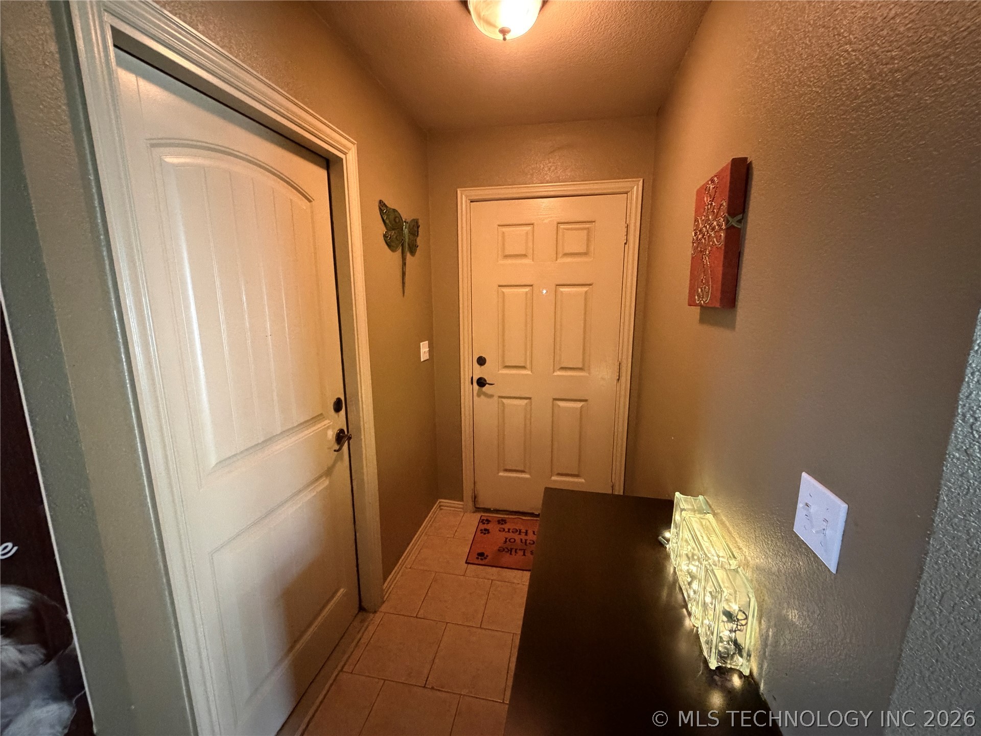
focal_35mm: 14
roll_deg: +1.2
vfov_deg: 85.7
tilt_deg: -10.7
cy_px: 368
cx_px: 490
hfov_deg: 102.1
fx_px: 397
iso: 1250
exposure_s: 1/40
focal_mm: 2.22
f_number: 2.2
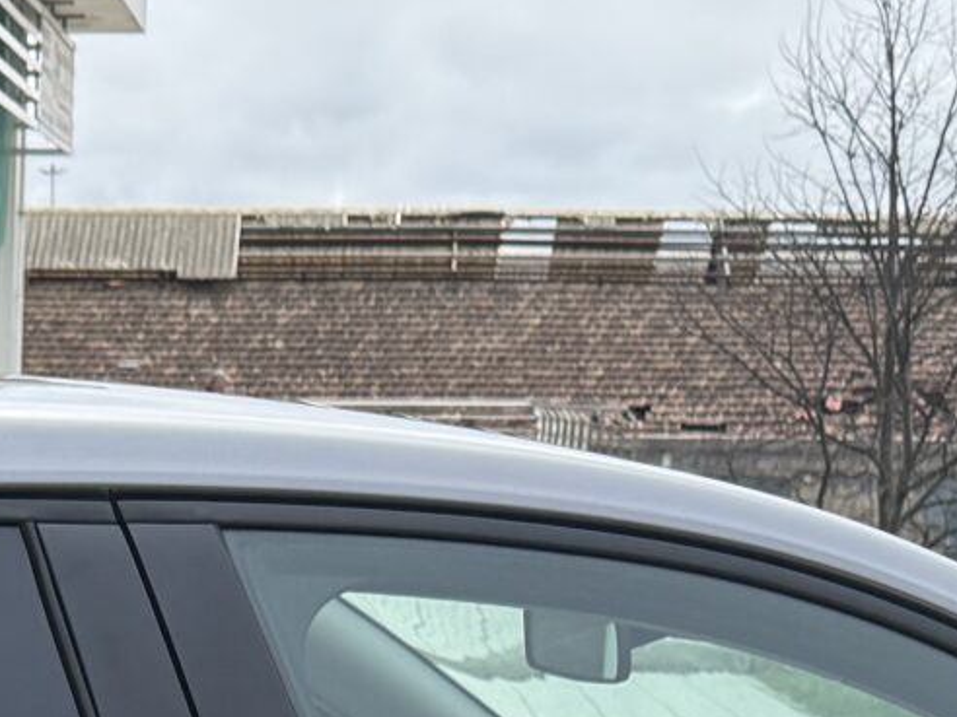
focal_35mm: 125
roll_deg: -0.5
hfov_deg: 15.4
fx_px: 3456
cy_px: 1626
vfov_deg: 10.5
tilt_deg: -18.7
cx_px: -93
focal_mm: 6.76
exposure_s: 1/2907
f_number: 1.78
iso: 100
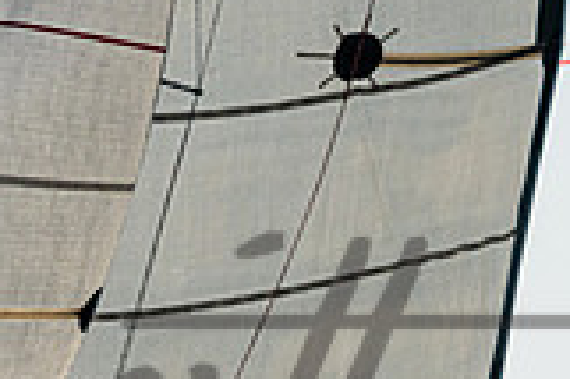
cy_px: 572
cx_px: 168
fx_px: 19929
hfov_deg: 1.6
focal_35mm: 1260
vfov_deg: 1.1
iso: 400
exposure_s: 1/4000
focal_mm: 280
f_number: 5.6
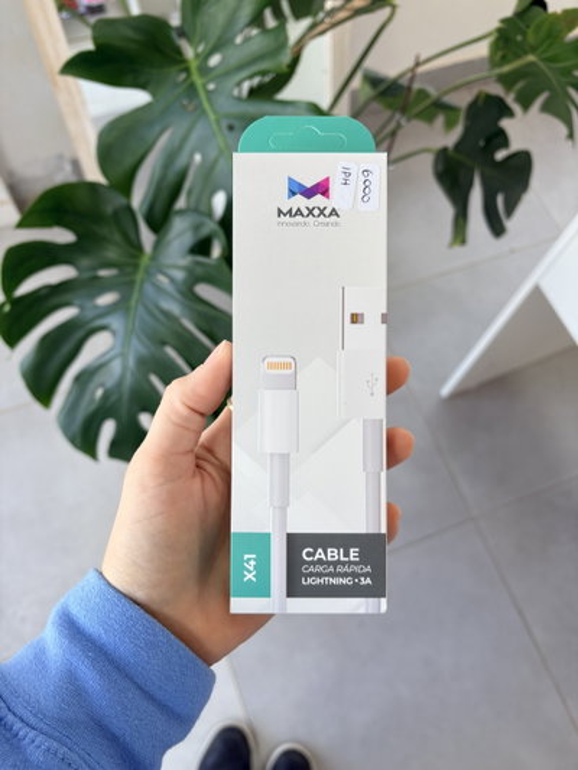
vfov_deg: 67.3
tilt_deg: -66.8
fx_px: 579
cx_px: 289
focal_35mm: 26
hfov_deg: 53.1
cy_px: 385
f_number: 1.6
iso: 64
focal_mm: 5.96
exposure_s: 1/122
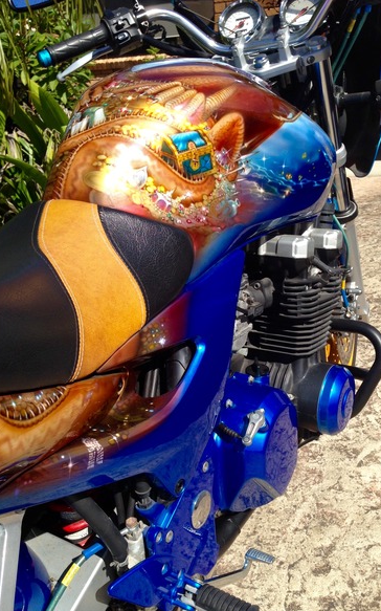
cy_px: 313
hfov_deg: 35.3
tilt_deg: -19.5
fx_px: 599
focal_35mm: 36
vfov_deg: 54.0
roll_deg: +1.6
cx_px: 197
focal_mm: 4.12
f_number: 2.4
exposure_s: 1/1323
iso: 50
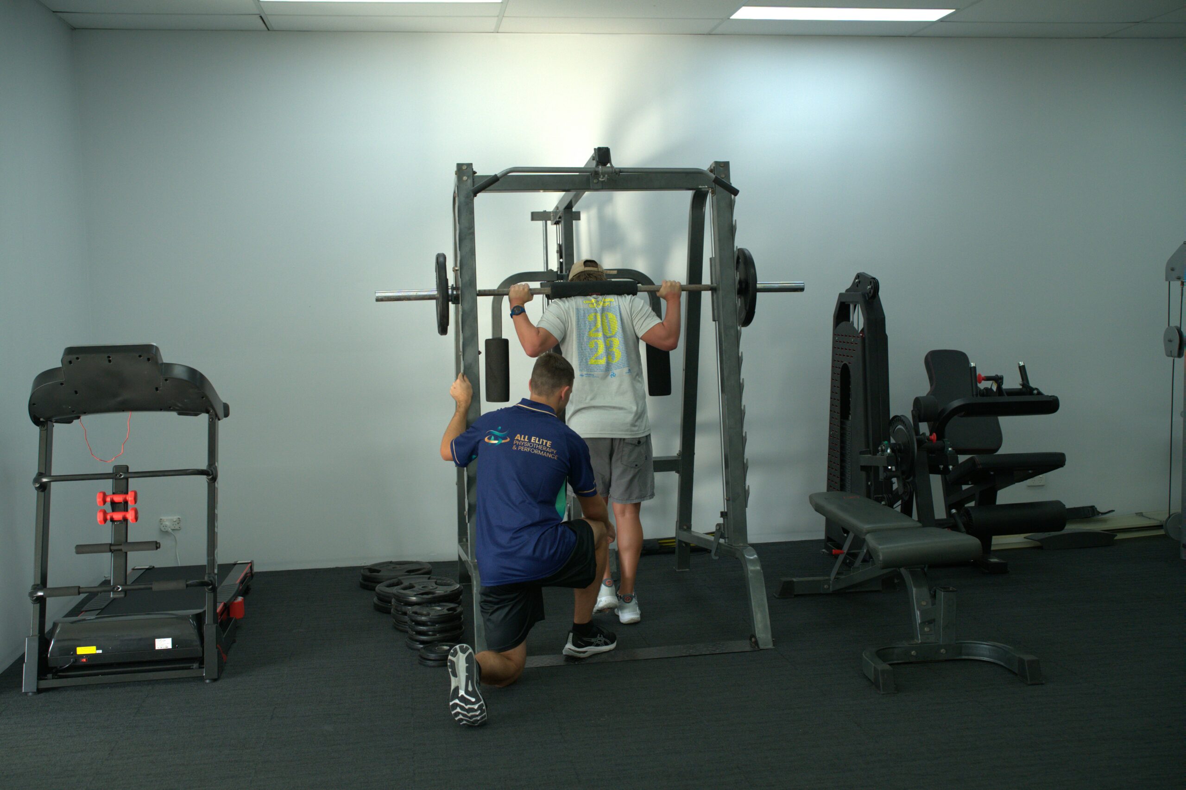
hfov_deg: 54.4
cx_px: 593
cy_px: 395
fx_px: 1153
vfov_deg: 37.8
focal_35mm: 35
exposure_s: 1/500
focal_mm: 35
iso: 3200
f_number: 4.5
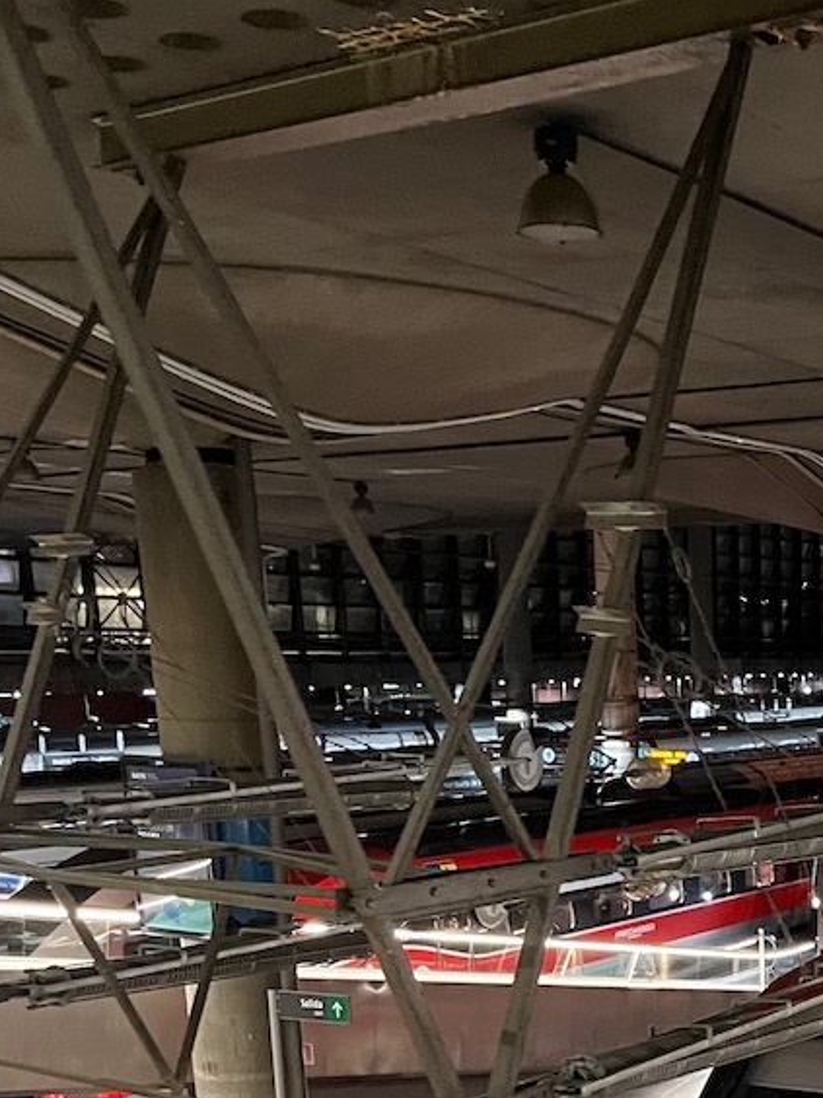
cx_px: 911
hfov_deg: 23.3
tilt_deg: -17.5
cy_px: 1197
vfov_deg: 29.6
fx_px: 1870
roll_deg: +0.1
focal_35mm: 59
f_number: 1.6
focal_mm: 5.1
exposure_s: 1/33
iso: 500
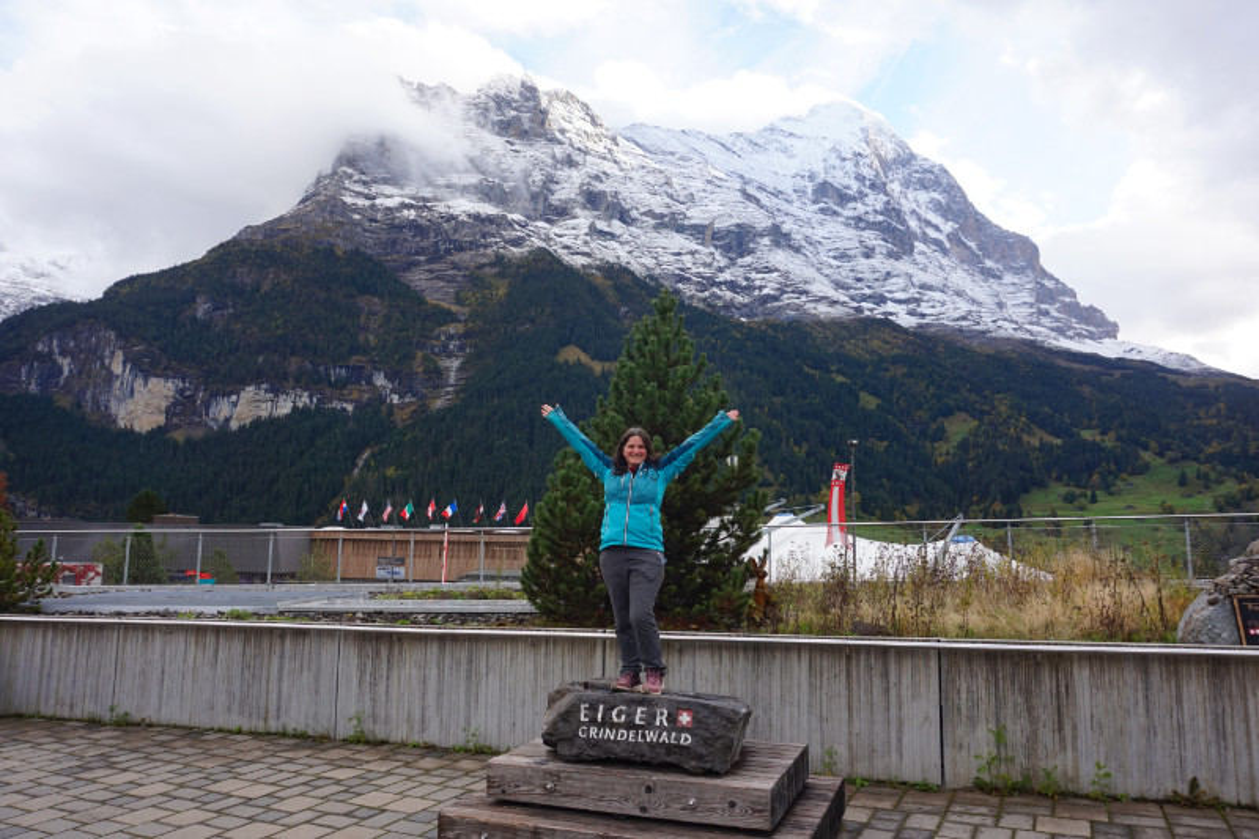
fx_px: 839
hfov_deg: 73.8
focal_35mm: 24
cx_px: 630
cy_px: 420
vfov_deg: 53.1
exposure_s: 1/80
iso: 100
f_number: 8
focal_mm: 16
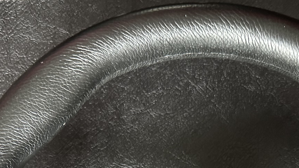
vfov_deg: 17.5
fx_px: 484
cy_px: 261
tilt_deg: -84.8
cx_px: 197
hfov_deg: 34.1
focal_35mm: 61
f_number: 1.78
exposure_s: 1/40
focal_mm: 6.86
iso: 1000
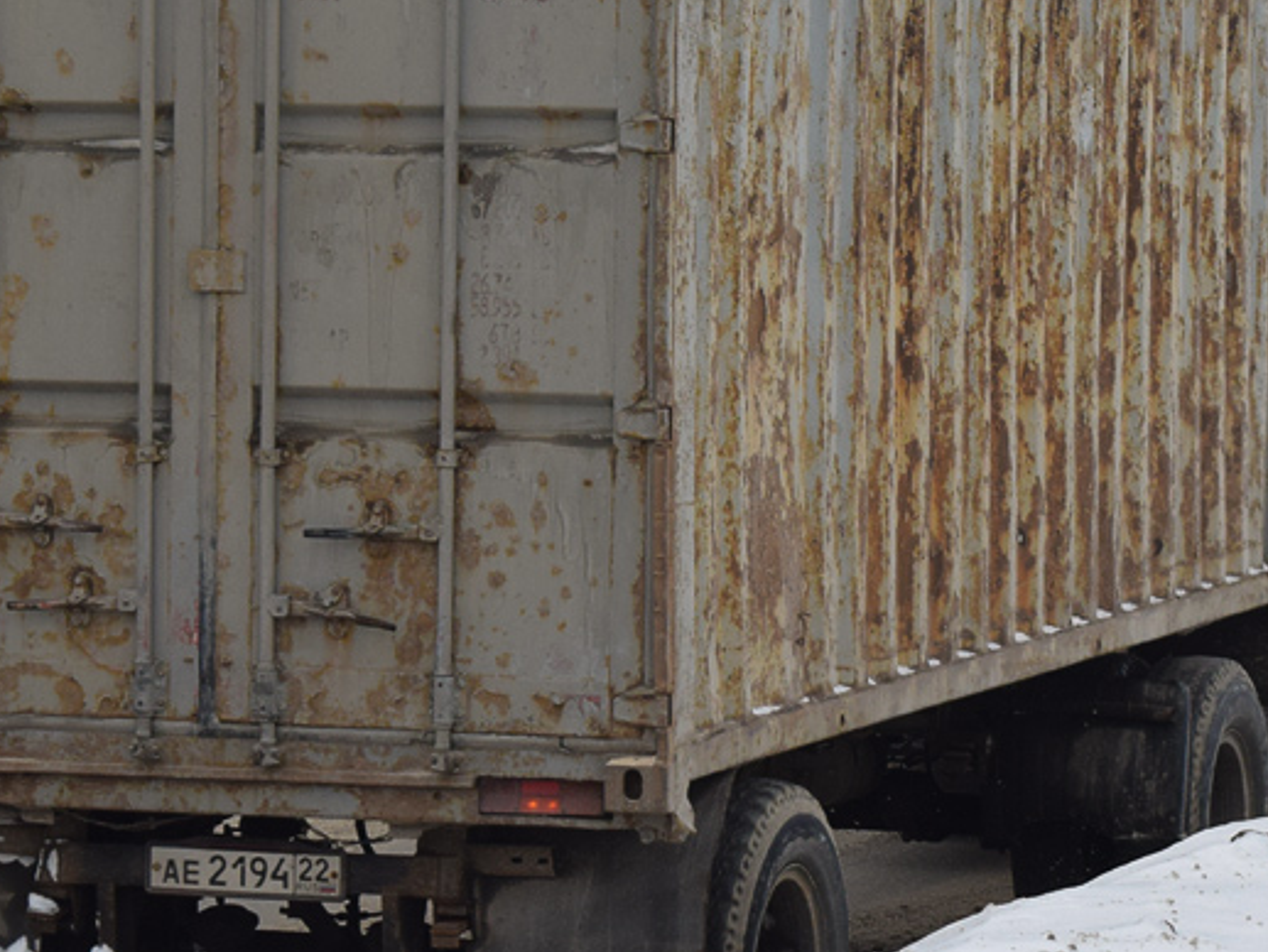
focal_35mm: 184
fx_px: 6746
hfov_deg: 10.7
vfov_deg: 8.1
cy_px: 263
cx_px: 790
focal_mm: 55
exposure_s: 1/800
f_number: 7.1
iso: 400
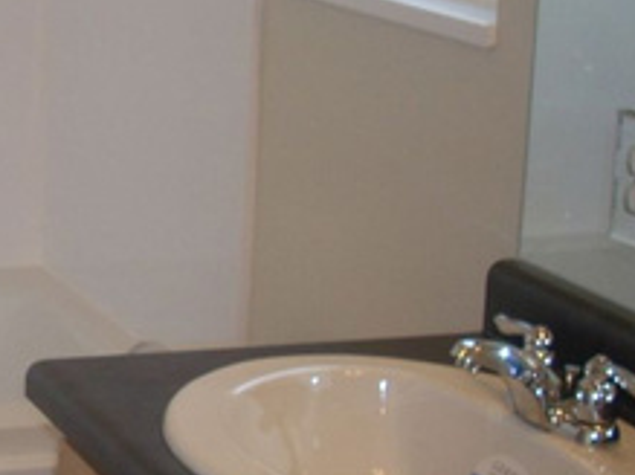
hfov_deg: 17.4
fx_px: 1980
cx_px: -107
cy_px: 206
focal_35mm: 108
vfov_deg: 13.7
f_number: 2.8
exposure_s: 1/30
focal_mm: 6.2
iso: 64
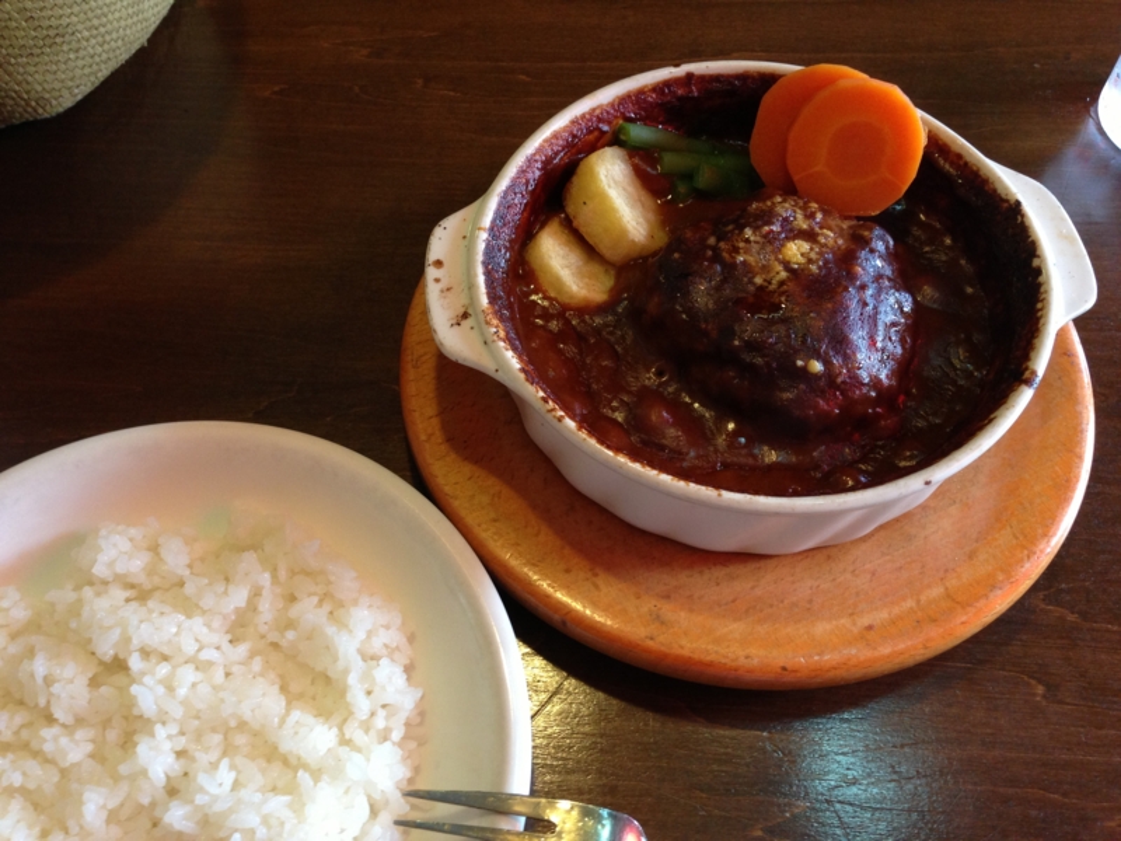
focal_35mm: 33
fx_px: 1069
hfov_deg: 55.4
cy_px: 420
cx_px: 560
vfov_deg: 42.9
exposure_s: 1/20
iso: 125
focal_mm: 4.13
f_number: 2.4
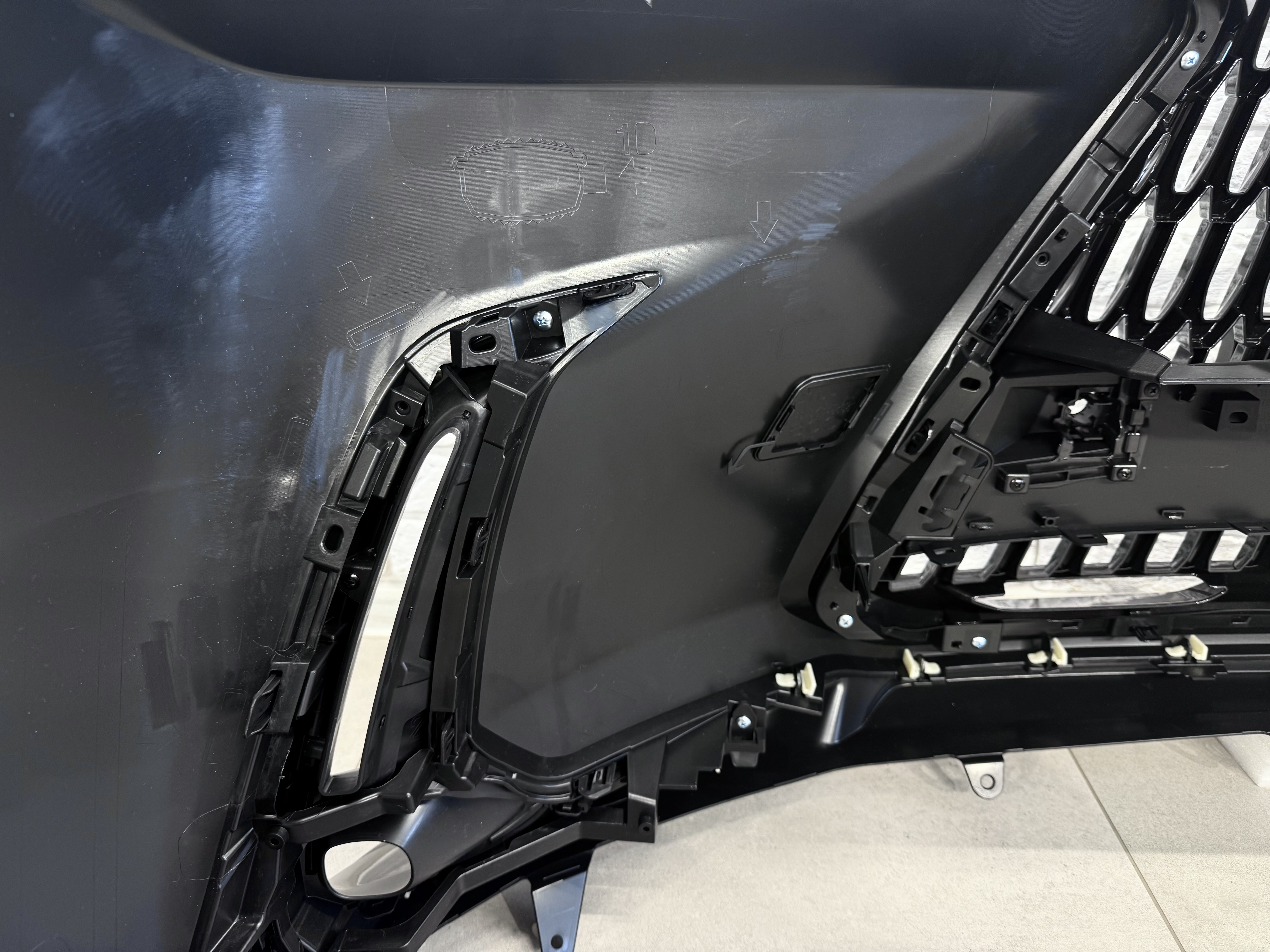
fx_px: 881
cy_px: 476
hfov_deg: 71.6
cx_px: 635
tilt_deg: -23.6
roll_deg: +0.3
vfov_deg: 56.8
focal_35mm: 24
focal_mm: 6.76
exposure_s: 1/50
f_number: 1.78
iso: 125
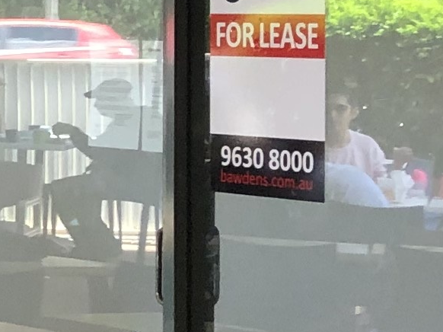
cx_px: -576
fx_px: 2482
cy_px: 117
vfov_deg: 7.6
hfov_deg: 9.3
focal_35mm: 194
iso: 32
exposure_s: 1/33
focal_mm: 3.99
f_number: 1.8
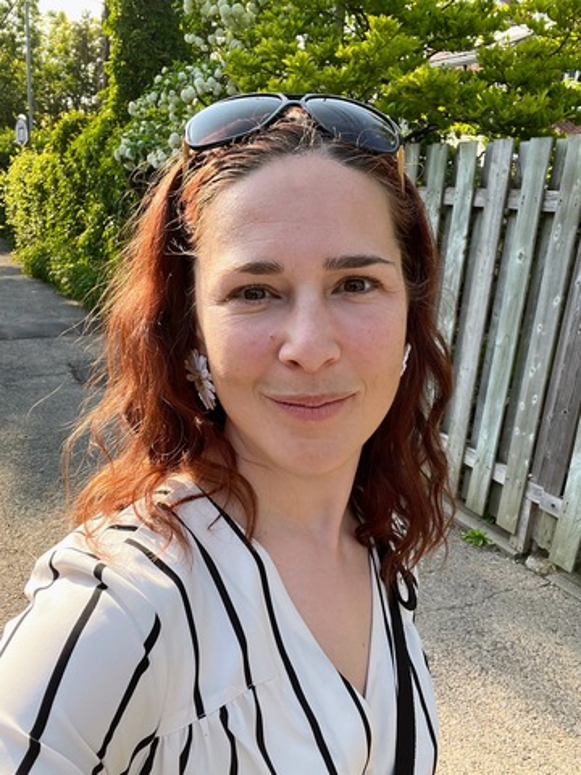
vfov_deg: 60.0
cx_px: 290
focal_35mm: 30
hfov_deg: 46.8
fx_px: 671
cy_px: 388
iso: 32
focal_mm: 2.71
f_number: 2.2
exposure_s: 1/172
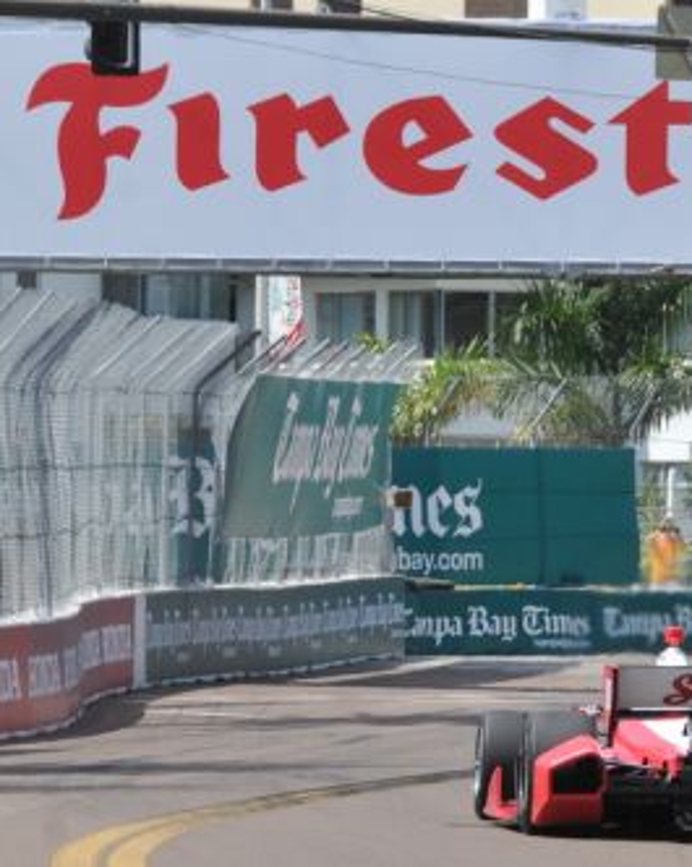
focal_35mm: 287
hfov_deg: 5.4
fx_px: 7350
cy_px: 434
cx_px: 522
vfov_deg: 6.8
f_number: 10
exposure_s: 1/800
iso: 400
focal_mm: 135
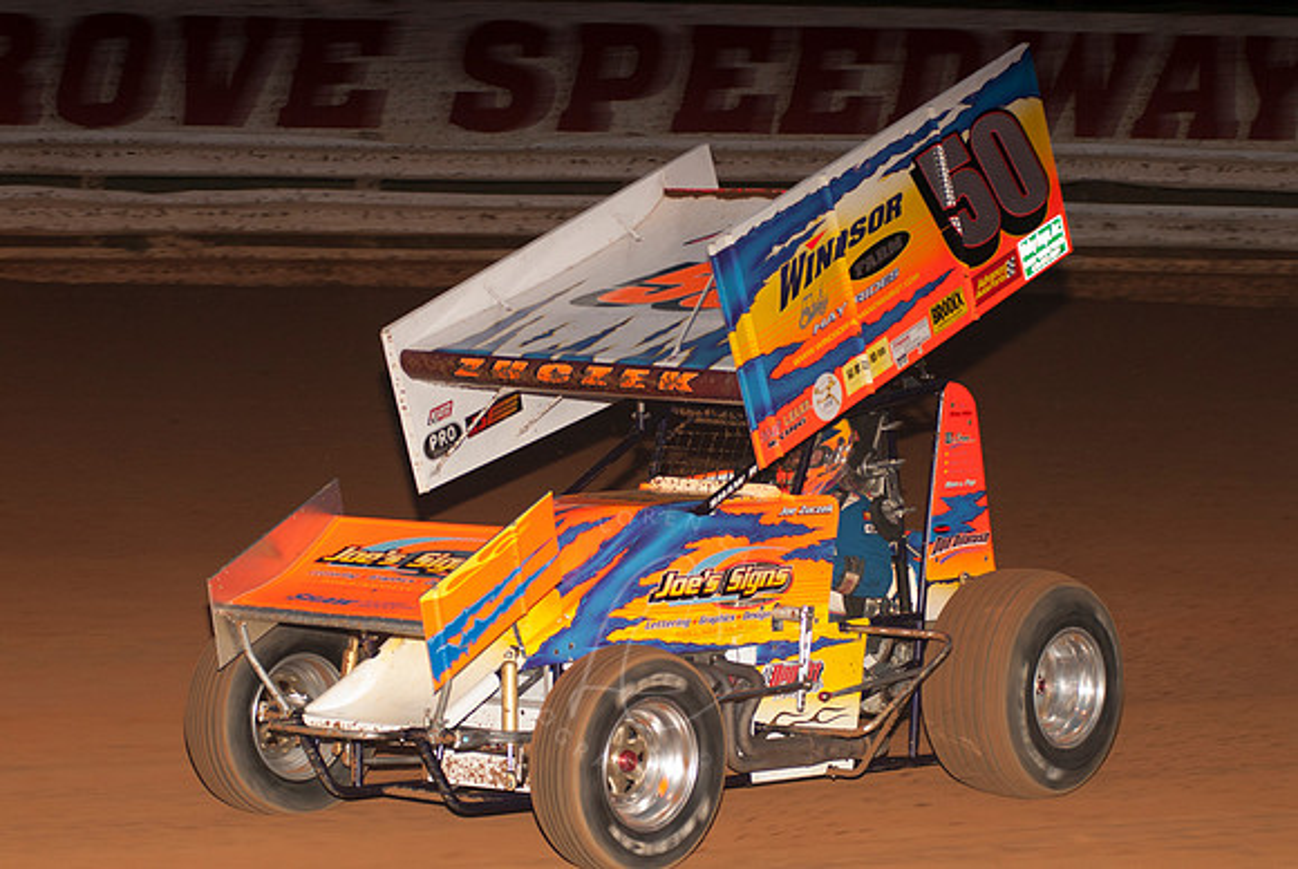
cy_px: 434
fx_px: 4331
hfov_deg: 17.0
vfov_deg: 11.4
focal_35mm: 120
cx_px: 649
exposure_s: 1/400
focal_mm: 80
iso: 400
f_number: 4
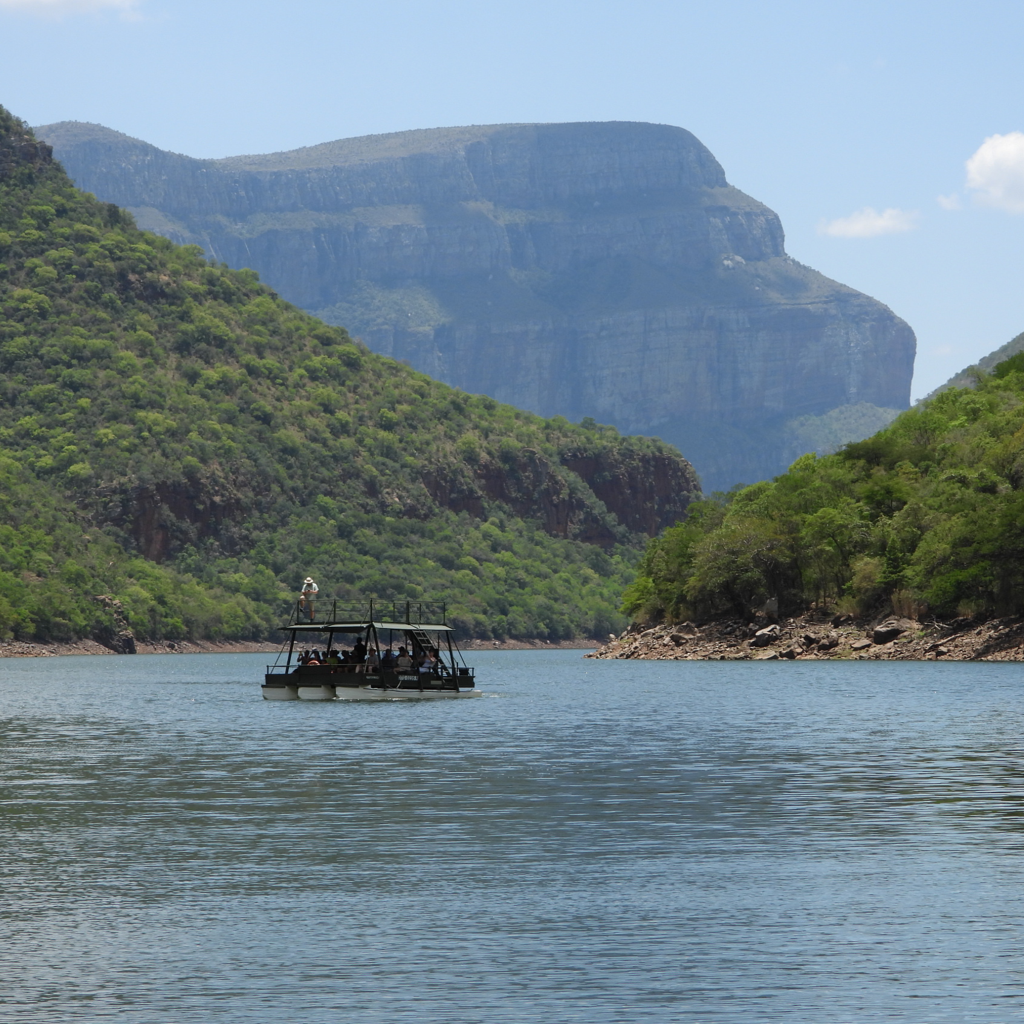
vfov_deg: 15.2
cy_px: 512
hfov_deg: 15.2
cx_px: 547
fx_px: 3849
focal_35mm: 115
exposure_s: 1/1000
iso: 100
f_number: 3.5
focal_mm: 17.5
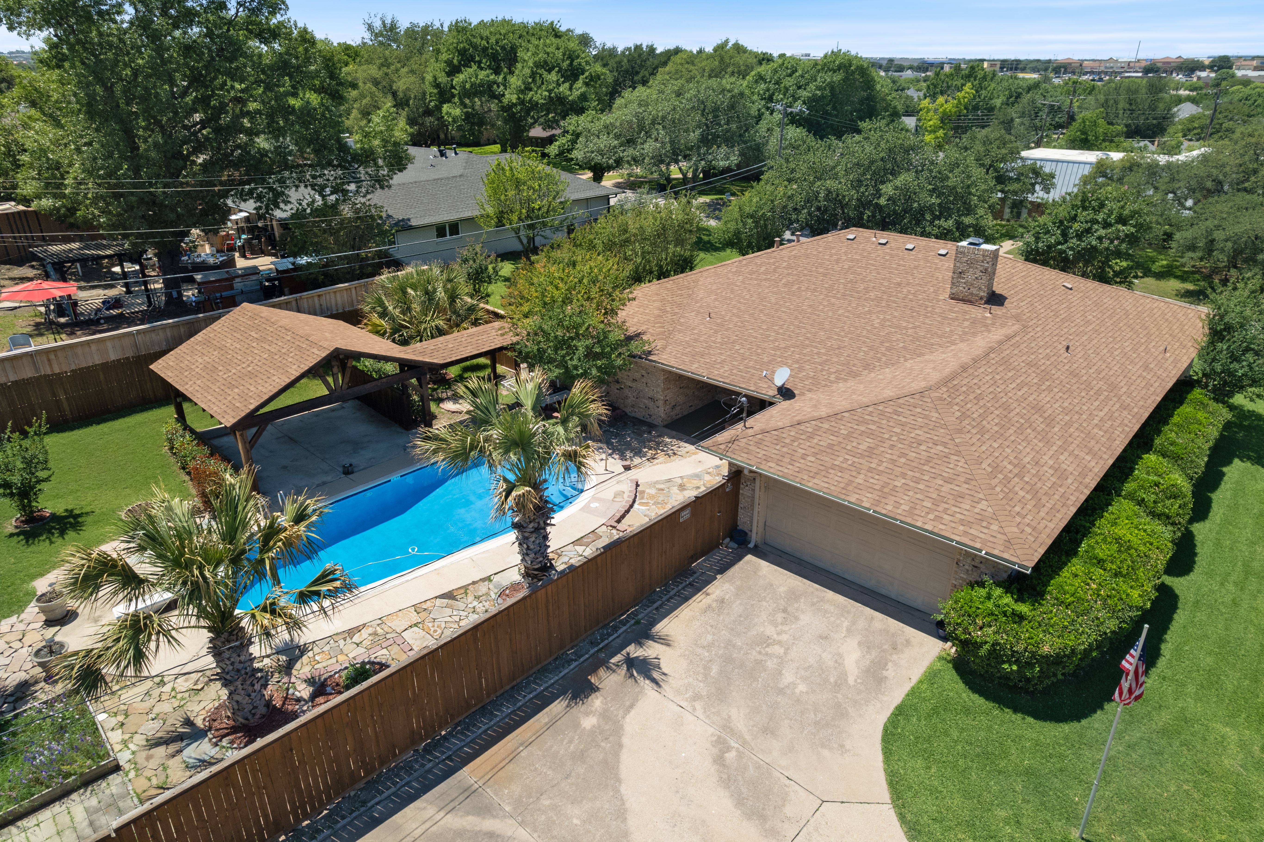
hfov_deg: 78.6
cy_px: 421
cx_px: 632
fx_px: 772
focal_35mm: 22
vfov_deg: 57.2
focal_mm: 8.38
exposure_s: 1/50
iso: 100
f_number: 2.8
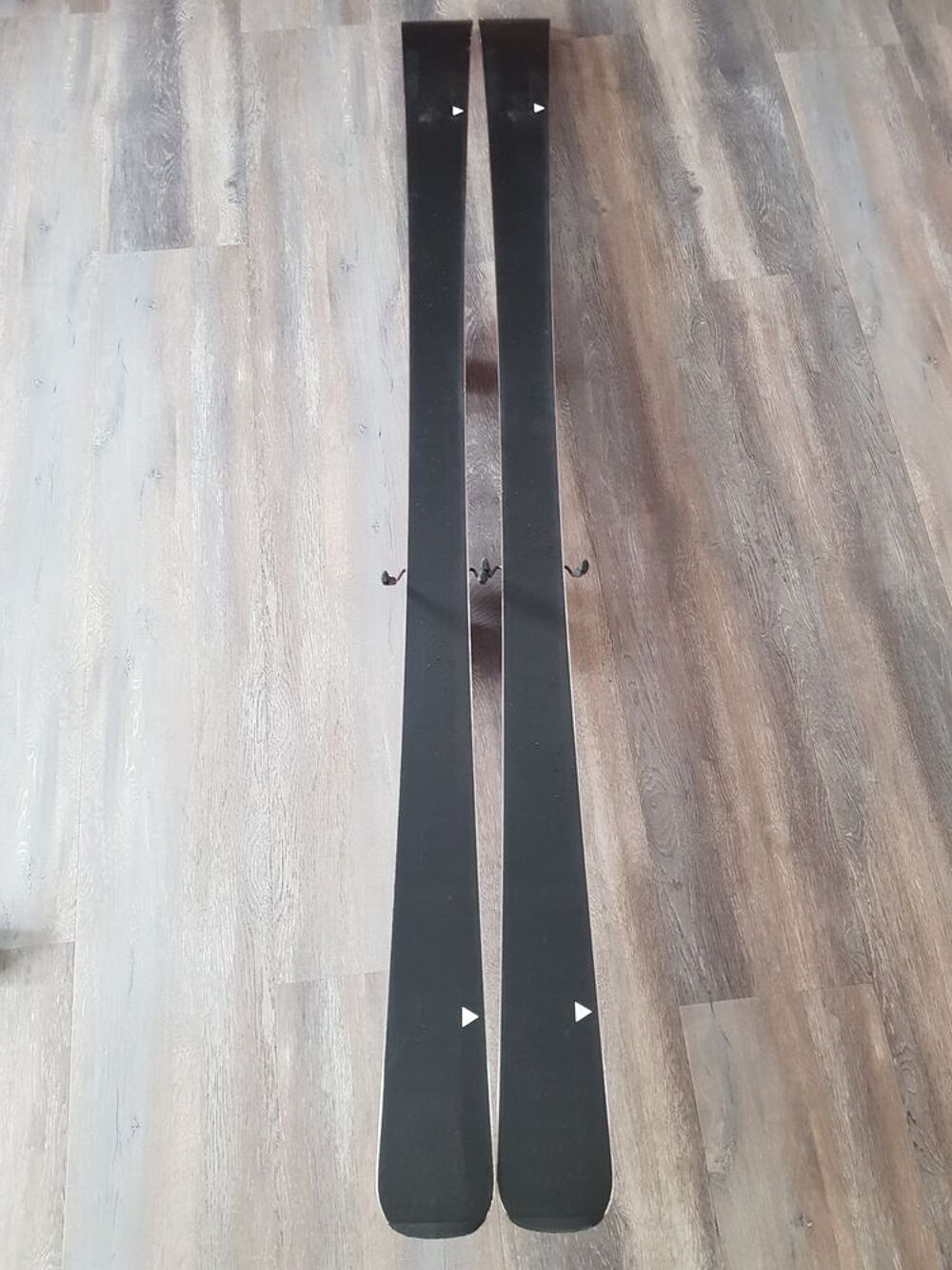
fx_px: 953
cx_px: 476
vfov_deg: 67.3
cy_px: 635
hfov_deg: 53.1
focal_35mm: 26
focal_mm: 4.2
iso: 200
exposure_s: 1/12
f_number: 1.7
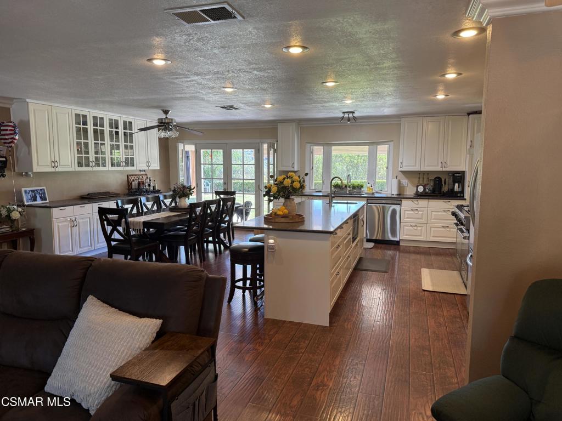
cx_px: 281
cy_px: 210
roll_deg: -0.4
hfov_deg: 71.6
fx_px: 390
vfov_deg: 56.8
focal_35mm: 24
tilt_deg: -7.3
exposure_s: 1/120
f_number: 1.78
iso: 125
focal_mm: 6.76
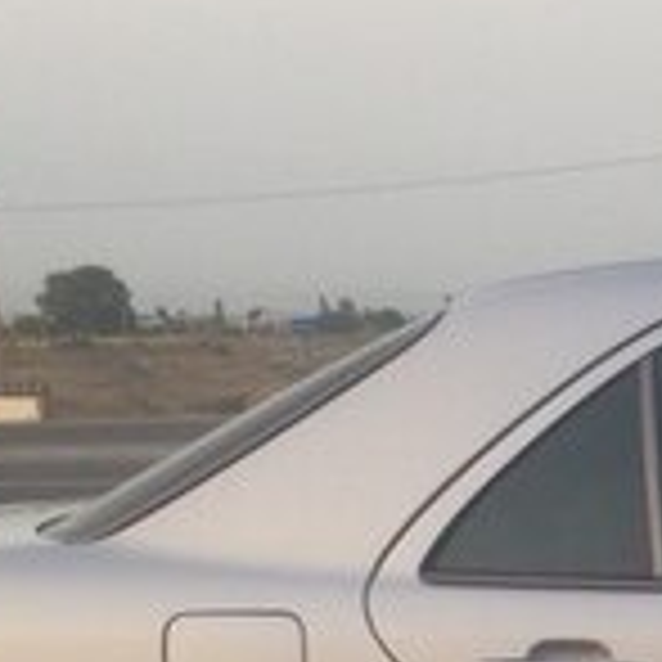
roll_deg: -0.7
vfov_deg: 14.4
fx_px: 2488
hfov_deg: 13.5
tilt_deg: -13.2
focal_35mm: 115
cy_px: 921
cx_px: 1202
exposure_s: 1/100
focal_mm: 4.15
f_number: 2.2
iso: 40
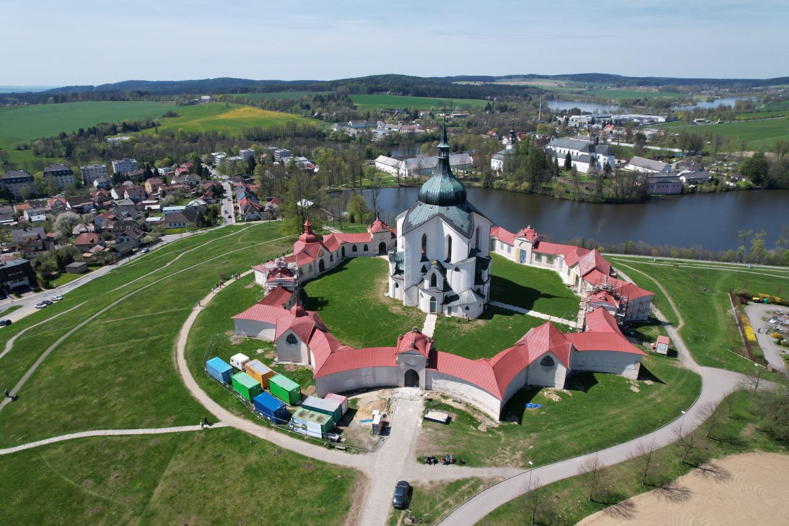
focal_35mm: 22
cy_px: 263
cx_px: 394
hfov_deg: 78.6
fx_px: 482
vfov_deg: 57.2
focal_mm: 8.38
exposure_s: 1/2000
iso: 120
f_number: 2.8
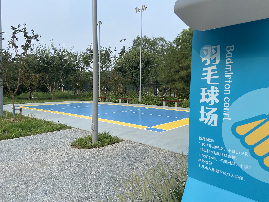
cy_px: 101
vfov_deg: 53.1
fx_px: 202
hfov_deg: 67.3
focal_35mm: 26
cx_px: 134
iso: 32
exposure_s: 1/1585
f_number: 1.8
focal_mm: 4.25
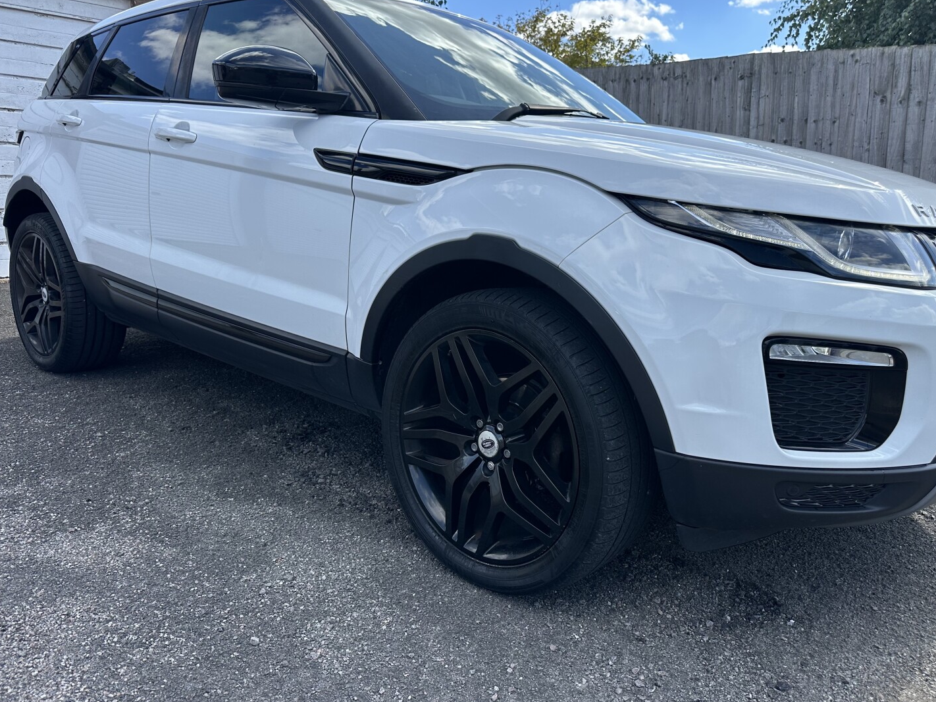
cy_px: 345
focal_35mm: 27
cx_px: 507
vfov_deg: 51.4
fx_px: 730
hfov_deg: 65.2
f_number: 1.78
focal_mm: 6.86
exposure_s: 1/1880
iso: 80
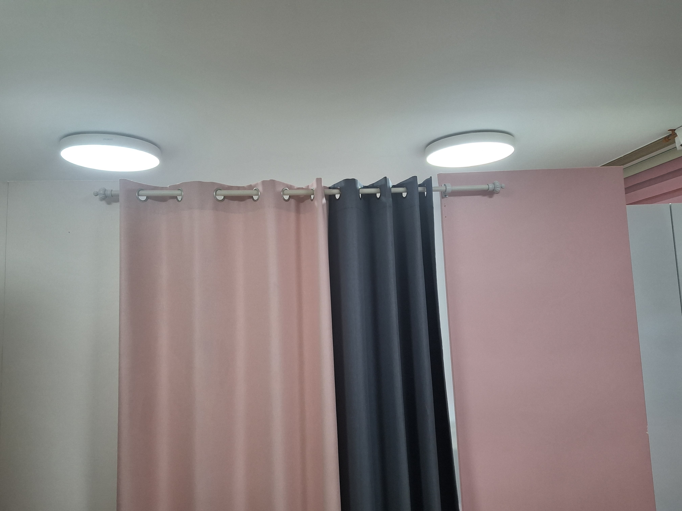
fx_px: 493
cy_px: 256
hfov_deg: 69.4
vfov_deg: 54.9
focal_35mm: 25
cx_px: 341
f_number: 1.8
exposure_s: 1/120
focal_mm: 5.23
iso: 200
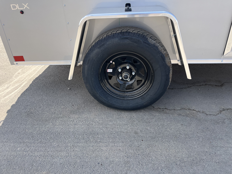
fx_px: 174
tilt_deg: -30.7
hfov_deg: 67.3
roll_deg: -1.9
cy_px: 87
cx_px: 116
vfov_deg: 53.1
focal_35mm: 26
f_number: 1.6
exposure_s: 1/1163
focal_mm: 5.1
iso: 50
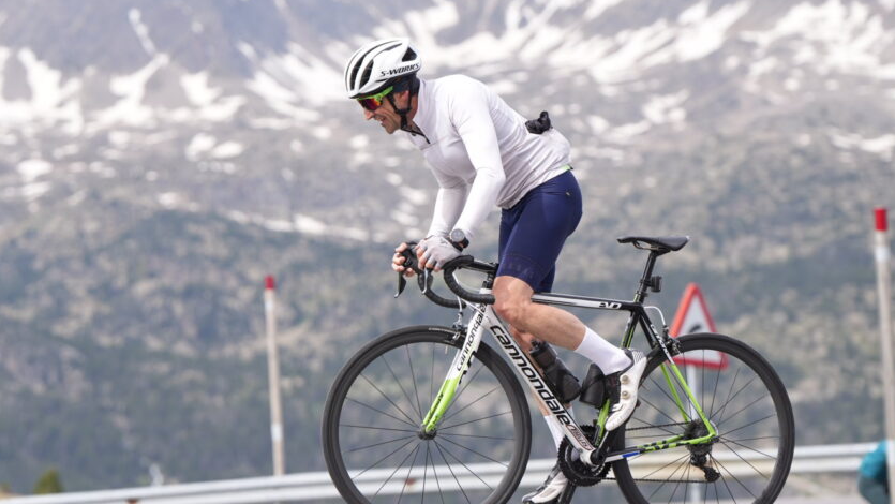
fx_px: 4059
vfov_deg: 7.1
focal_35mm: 171
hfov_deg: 12.6
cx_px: 393
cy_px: 244
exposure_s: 1/1000
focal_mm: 133
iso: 200
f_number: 4
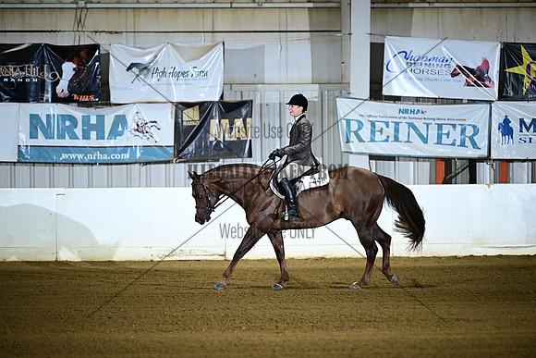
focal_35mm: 200
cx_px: 268
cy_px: 179
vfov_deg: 6.9
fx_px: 2978
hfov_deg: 10.3
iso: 800
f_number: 2.8
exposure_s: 1/203
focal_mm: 200
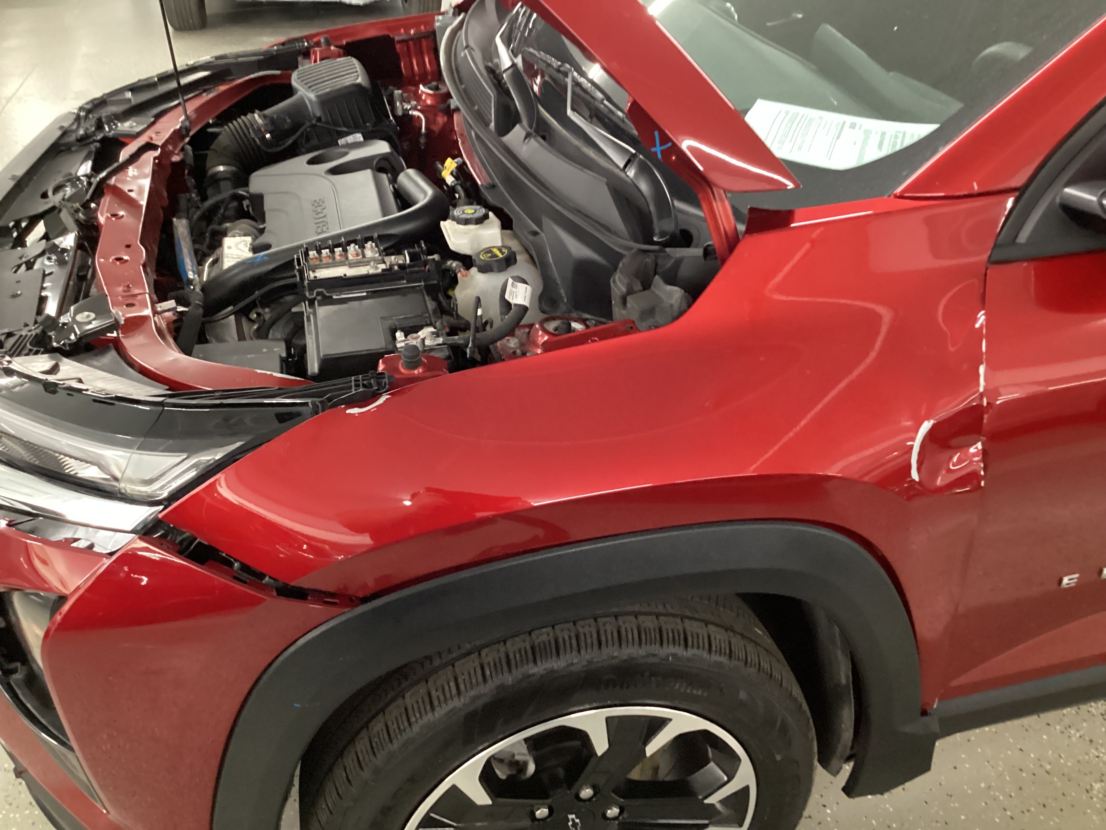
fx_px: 990
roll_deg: -0.6
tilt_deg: -35.2
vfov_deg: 45.4
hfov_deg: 58.4
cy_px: 415
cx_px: 553
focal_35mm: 31
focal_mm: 3.3
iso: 640
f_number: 2.4
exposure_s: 1/30
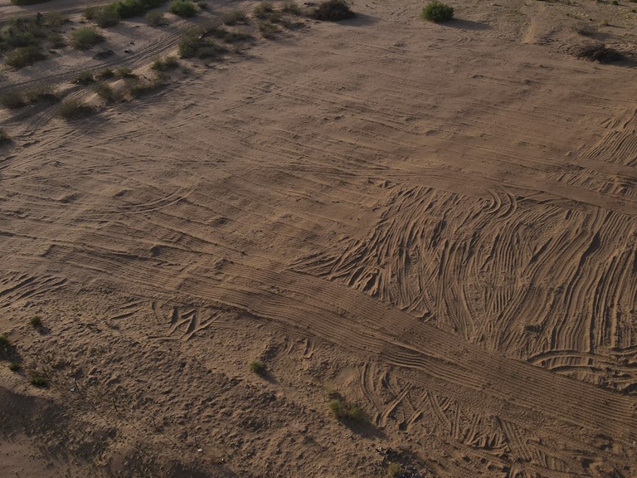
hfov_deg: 56.8
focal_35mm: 32
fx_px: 589
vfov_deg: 44.1
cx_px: 340
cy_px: 223
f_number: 2.8
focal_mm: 4.5
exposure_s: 1/30
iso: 100
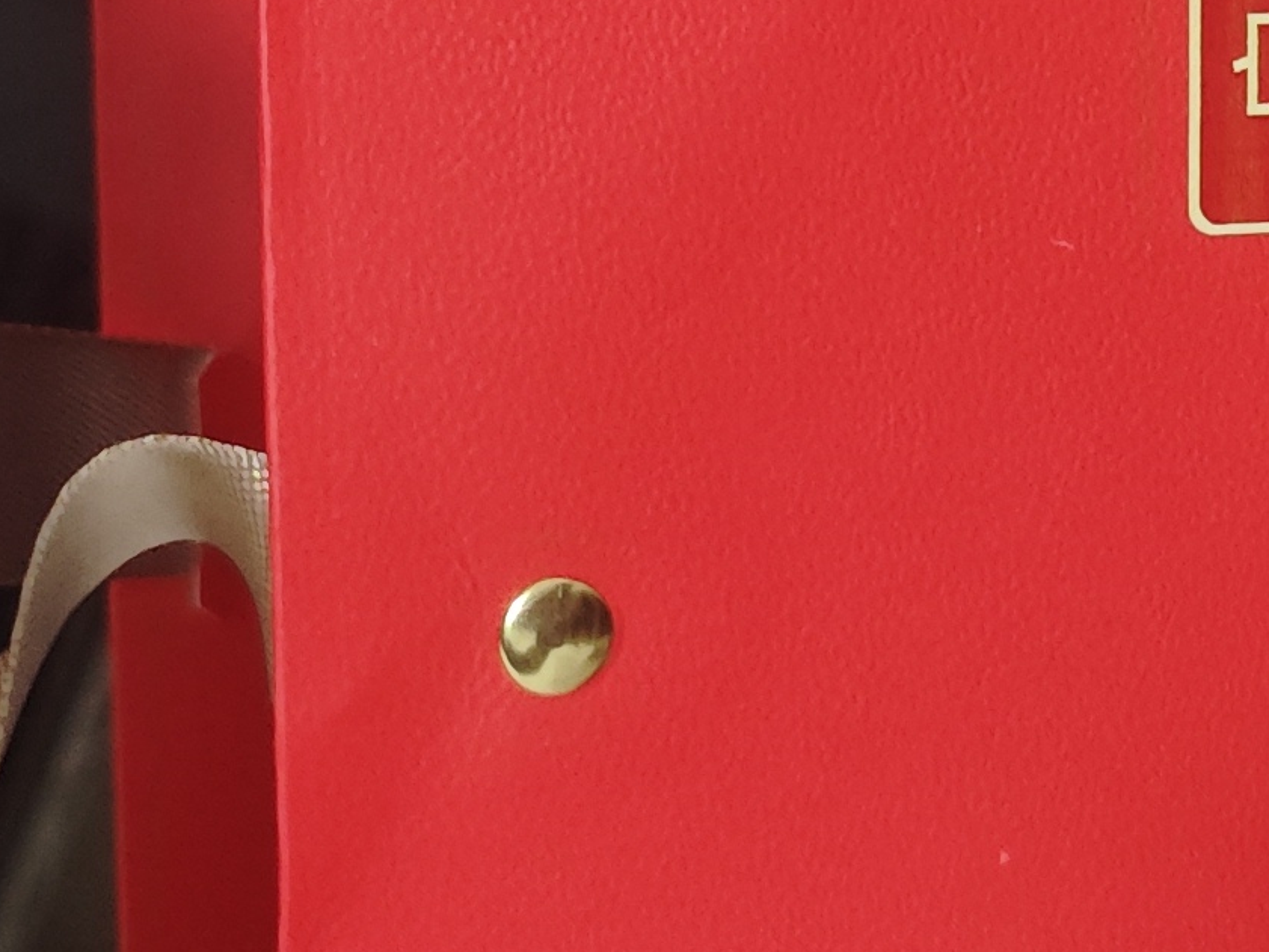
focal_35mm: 112
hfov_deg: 17.0
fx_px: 4106
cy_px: -373
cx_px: 1396
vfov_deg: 12.7
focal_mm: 6.55
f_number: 1.6
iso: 1250
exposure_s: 1/33.3
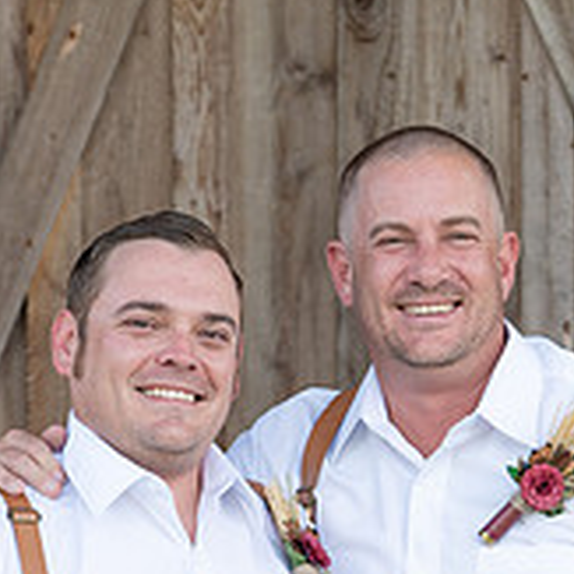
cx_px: 309
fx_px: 6791
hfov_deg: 4.8
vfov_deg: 4.8
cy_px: 595
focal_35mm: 362
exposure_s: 1/250
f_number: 4
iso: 125
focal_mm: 112
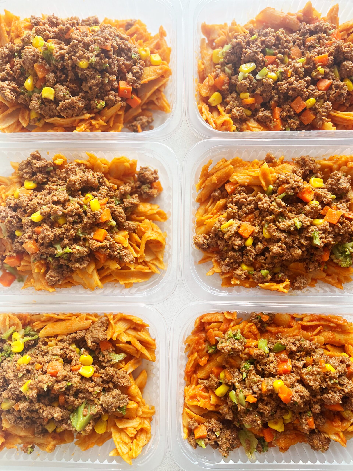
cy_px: 236
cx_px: 176
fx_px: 354
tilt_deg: -87.1
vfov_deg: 67.3
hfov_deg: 53.1
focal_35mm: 26
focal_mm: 5.1
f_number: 1.6
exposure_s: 1/121
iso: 100
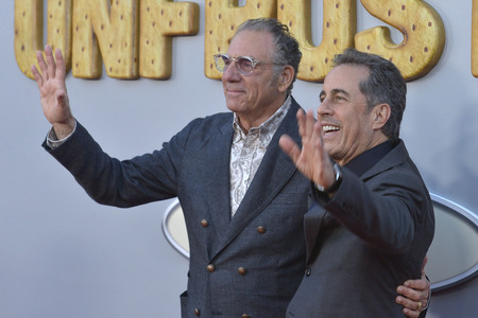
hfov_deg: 20.4
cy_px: 159
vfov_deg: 13.7
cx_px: 239
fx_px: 1328
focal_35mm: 100
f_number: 7.1
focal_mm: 100
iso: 400
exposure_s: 1/250
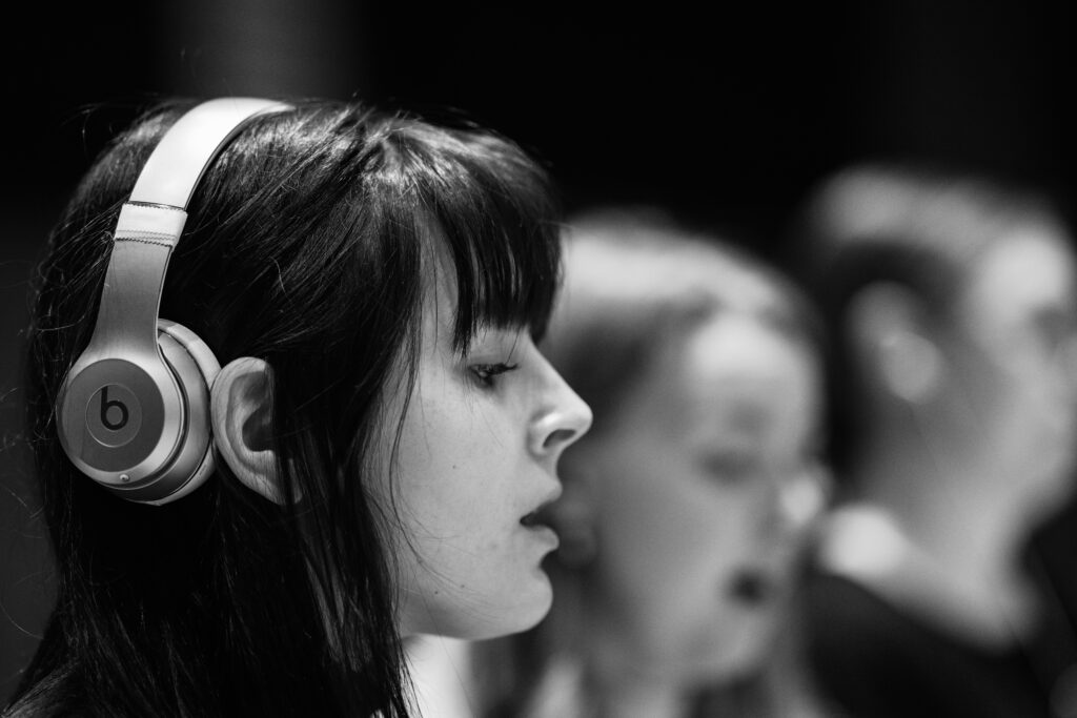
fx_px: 4039
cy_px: 359
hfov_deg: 15.2
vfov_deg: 10.2
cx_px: 538
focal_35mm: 135
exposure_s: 1/250
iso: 1600
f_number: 1.8
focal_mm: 135
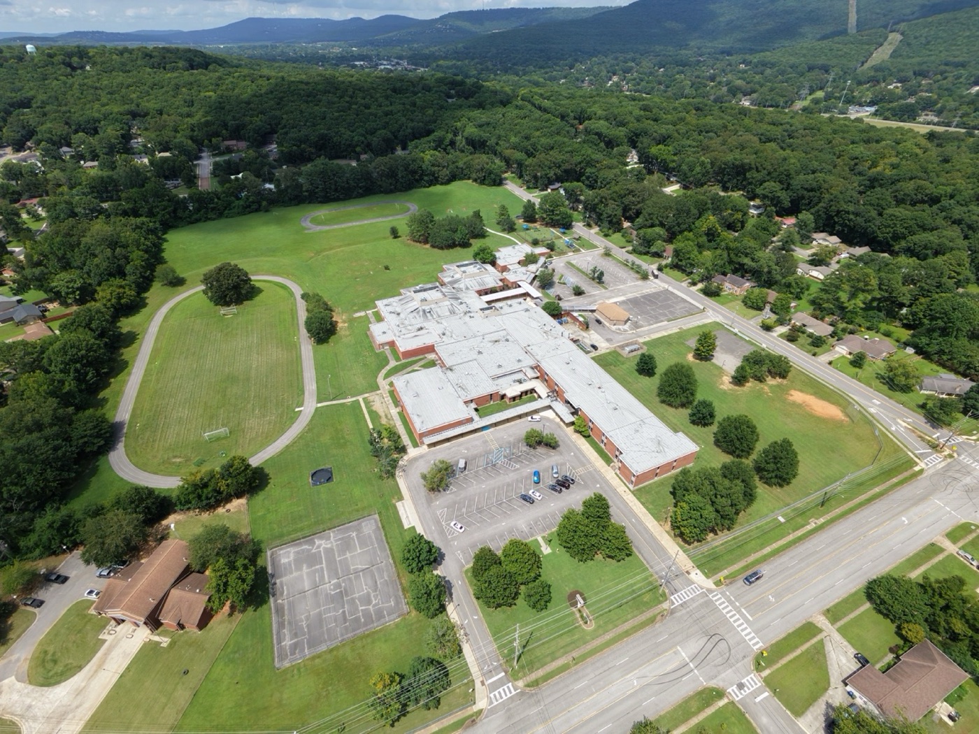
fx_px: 453
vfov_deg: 78.1
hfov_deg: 94.5
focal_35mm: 16
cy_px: 367
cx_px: 490
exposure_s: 1/2000
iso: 200
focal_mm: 3.05
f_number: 2.2
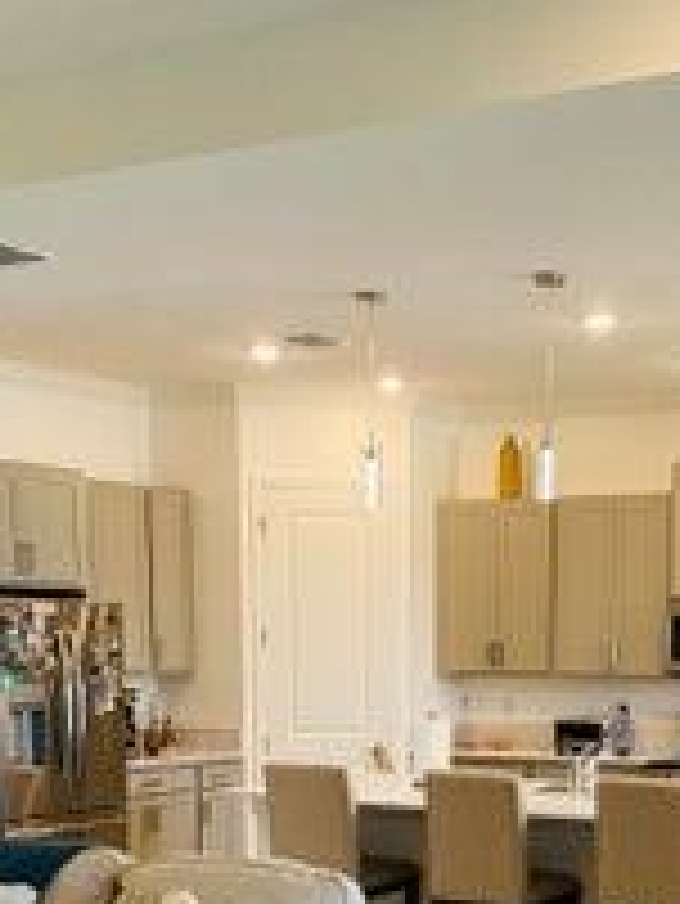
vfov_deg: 29.0
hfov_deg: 23.6
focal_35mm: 62
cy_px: 922
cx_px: 437
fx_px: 1622
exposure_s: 1/60
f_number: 1.8
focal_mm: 4.25
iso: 100
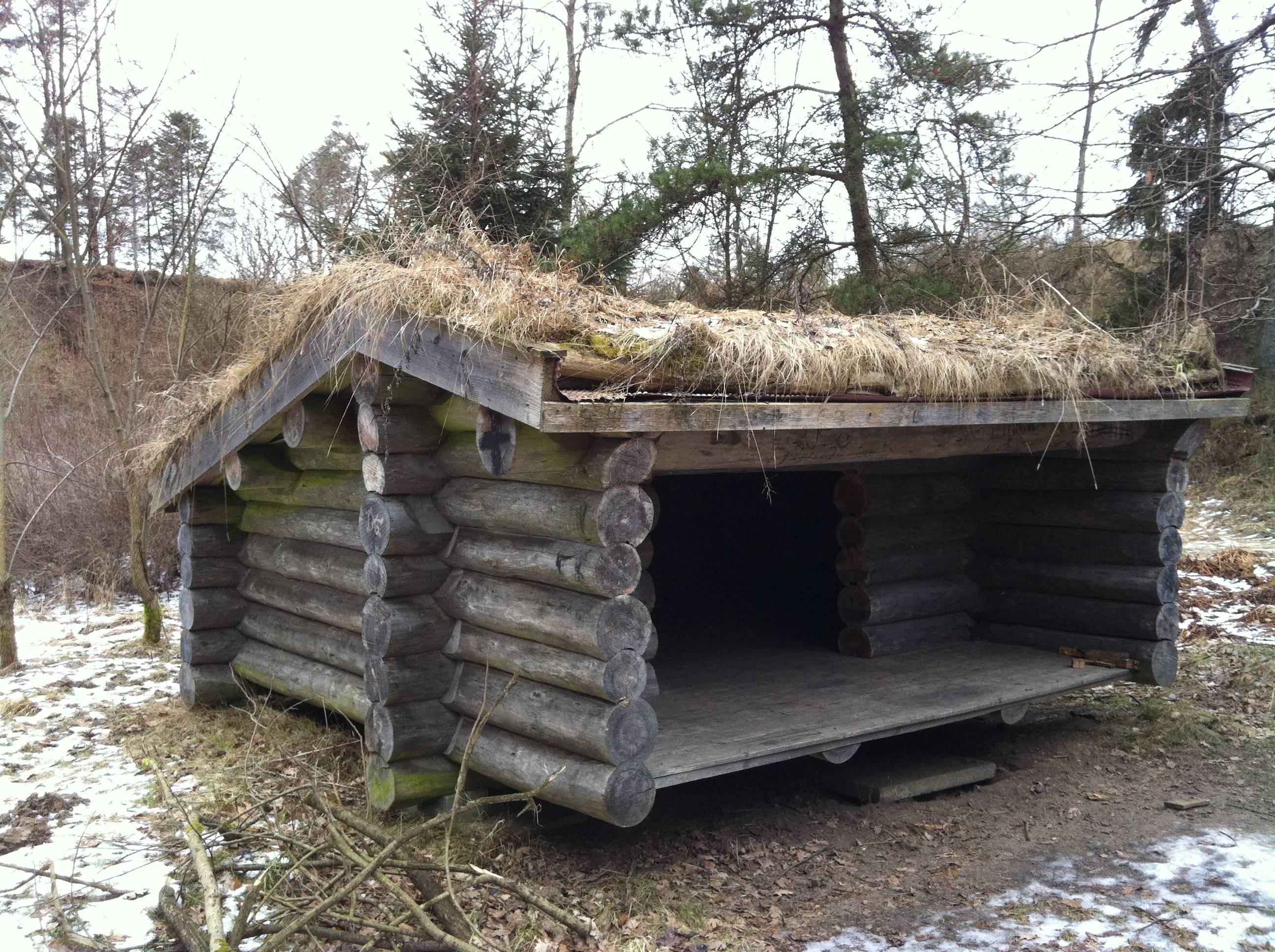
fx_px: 1287
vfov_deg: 40.6
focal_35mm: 35
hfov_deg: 52.7
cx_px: 638
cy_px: 476
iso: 125
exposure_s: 1/120
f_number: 2.8
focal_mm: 3.85
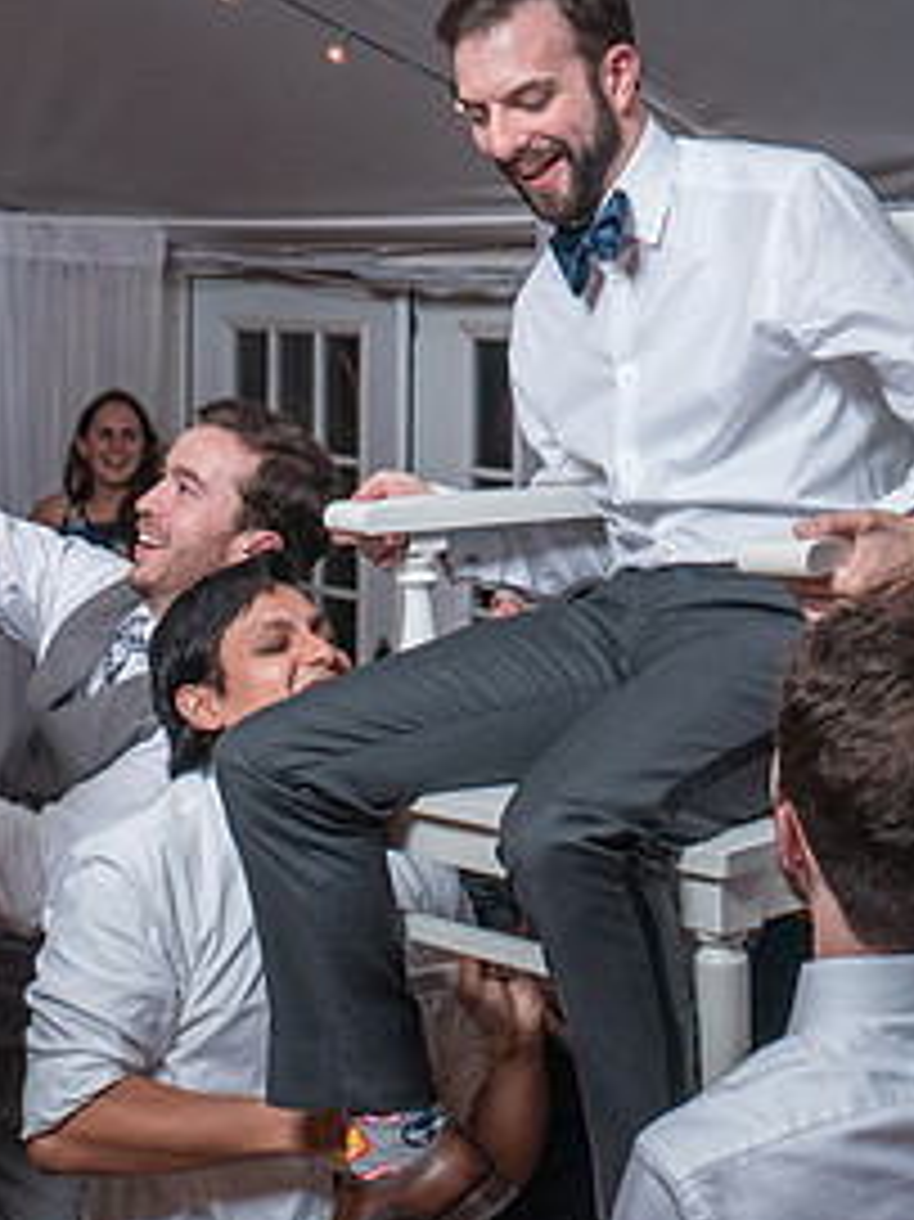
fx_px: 2783
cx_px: 209
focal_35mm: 79
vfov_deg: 24.4
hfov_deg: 18.5
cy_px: 263
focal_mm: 33
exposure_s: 1/200
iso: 2000
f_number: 5.6
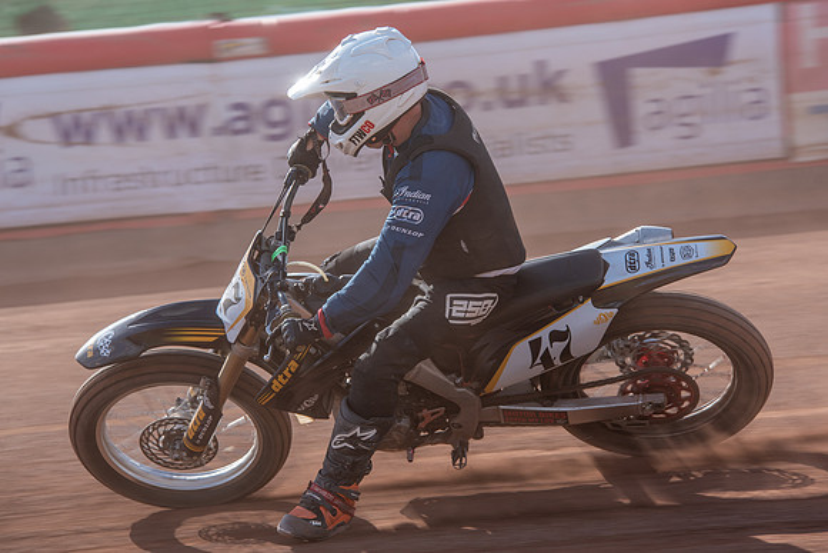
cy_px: 255
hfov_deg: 11.7
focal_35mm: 176
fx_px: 4042
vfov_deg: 7.8
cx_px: 419
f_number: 6.3
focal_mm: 160
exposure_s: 1/320
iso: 200
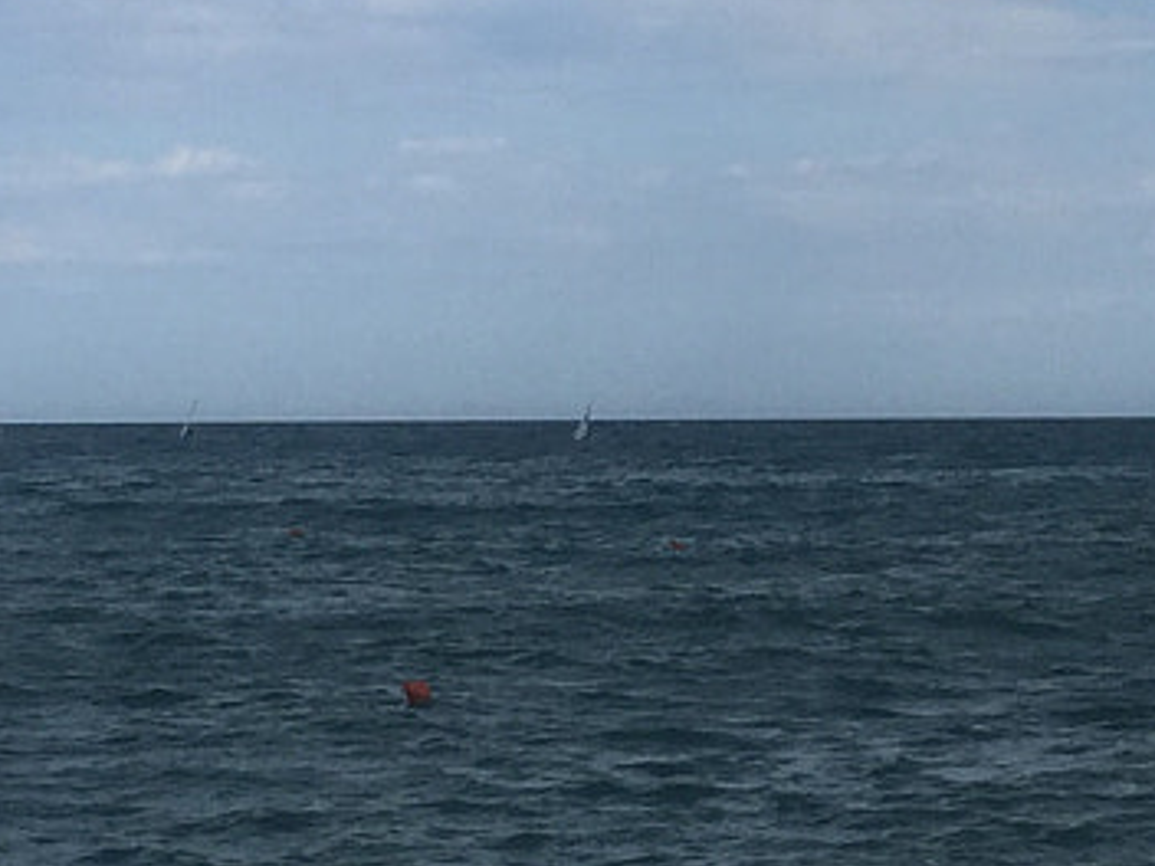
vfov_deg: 11.2
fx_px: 4404
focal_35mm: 132
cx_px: 650
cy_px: 374
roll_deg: -1.0
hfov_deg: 14.9
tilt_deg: +1.0
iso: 32
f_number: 2.2
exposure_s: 1/2639
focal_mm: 4.15
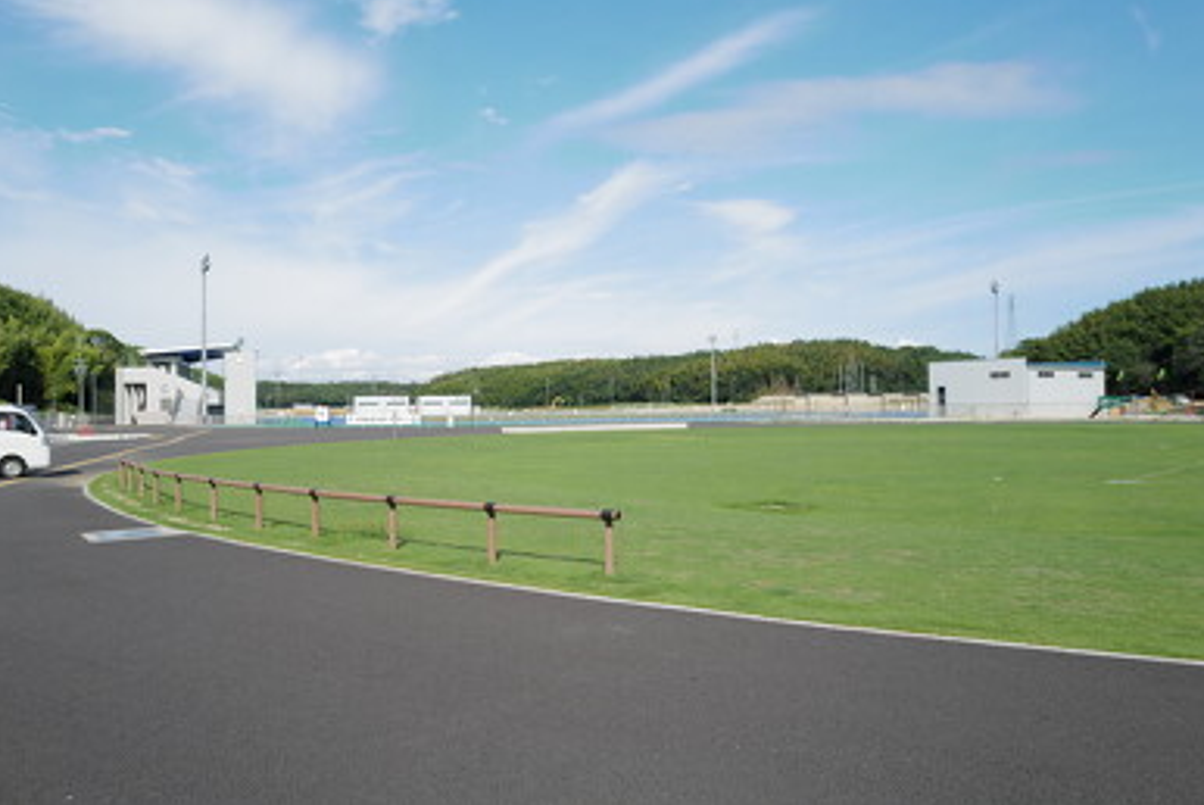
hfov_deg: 63.6
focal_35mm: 29
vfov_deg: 45.0
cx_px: 586
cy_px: 392
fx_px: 971
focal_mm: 28
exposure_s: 1/500
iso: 100
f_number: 5
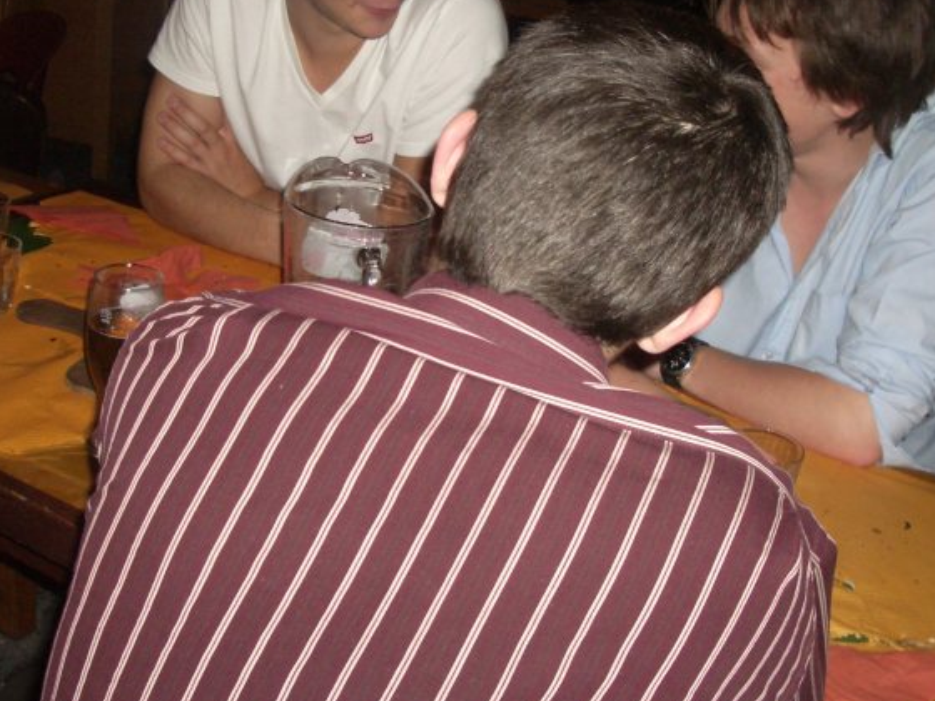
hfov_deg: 38.2
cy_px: 265
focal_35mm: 50
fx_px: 1351
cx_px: 441
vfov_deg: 29.0
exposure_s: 1/60
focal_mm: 5.8
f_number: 2.6
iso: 200
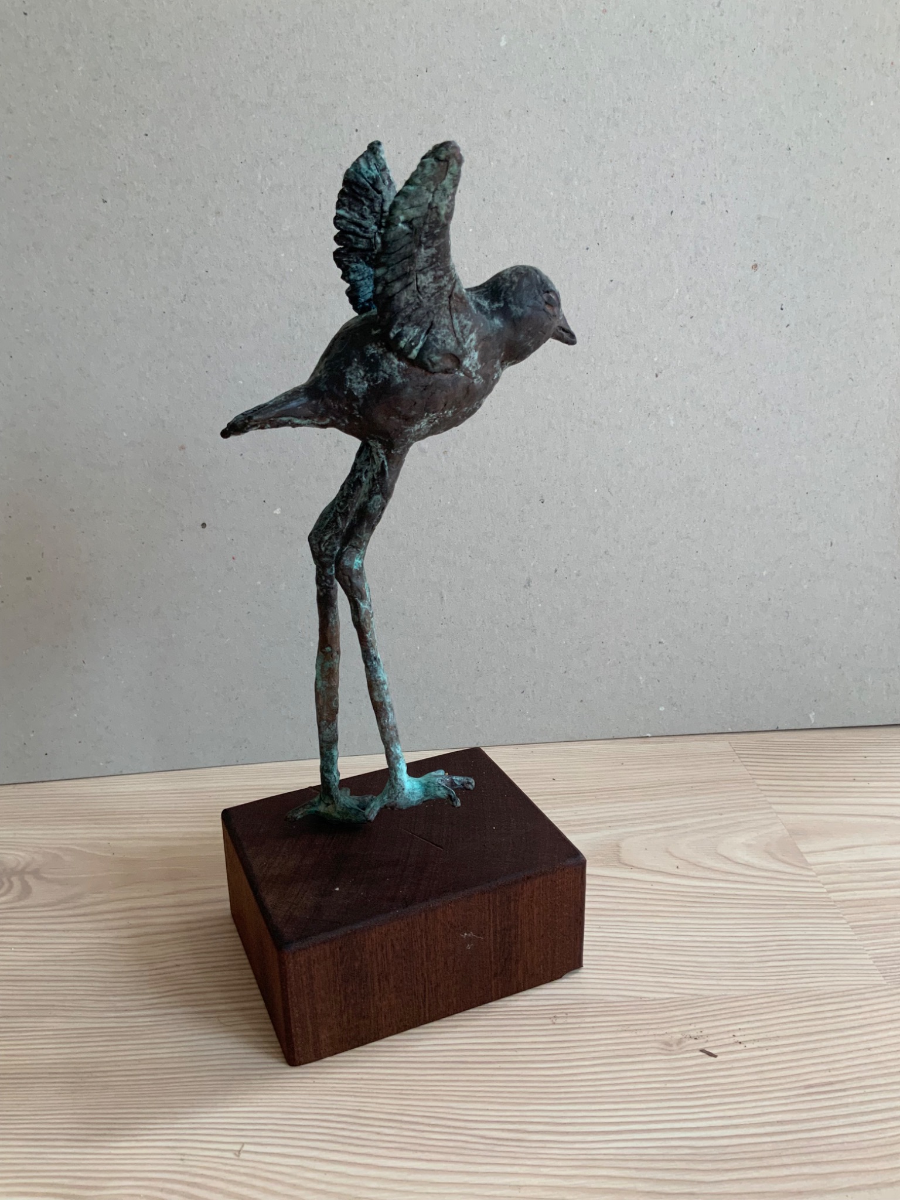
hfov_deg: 48.2
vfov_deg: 61.7
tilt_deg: -21.4
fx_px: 1005
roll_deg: +1.0
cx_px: 450
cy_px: 600
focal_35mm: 29
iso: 64
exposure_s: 1/122
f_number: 1.8
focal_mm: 3
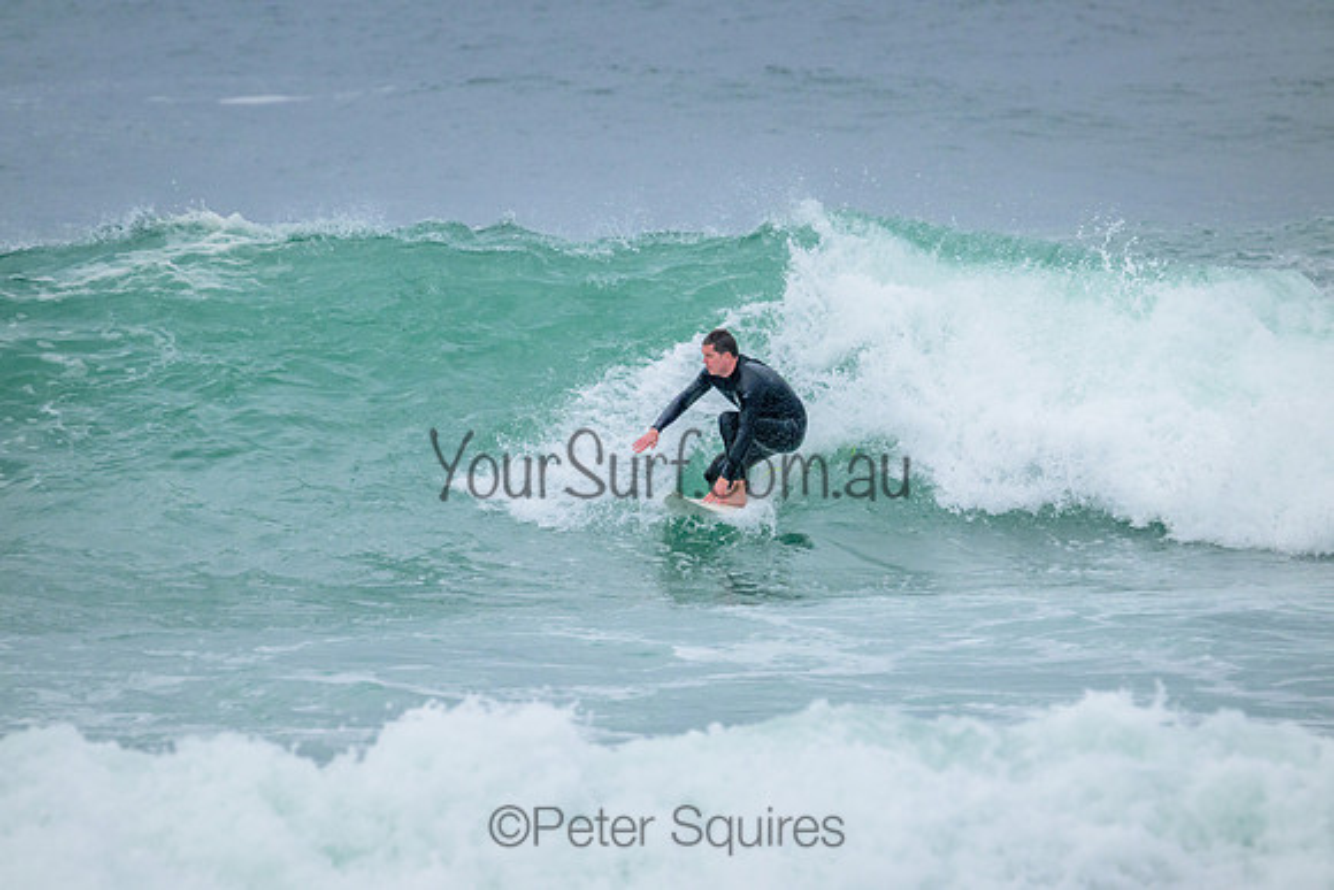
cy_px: 445
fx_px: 20384
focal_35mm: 550
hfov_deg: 3.7
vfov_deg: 2.5
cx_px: 667
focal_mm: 550
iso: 2200
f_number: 11
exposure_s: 1/1600
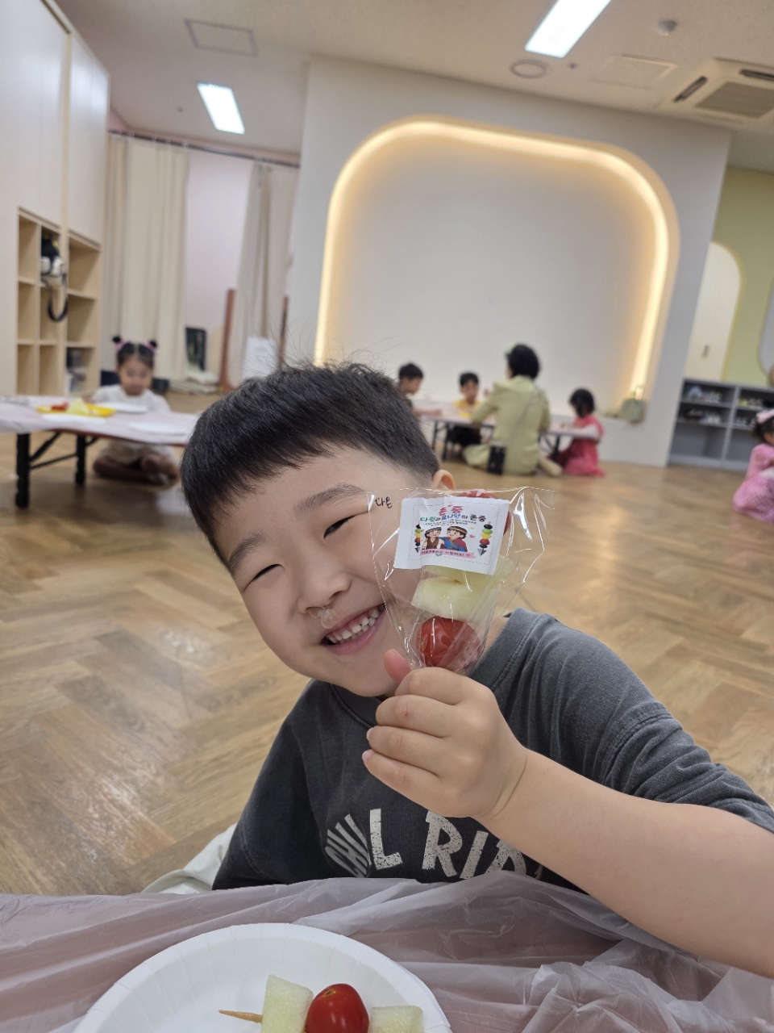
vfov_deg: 73.9
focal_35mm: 23
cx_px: 387
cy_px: 516
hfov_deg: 58.9
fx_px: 686
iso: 80
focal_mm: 6.3
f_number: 1.7
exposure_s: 1/120
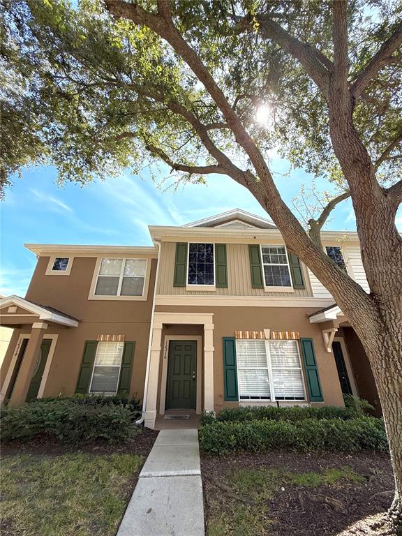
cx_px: 201
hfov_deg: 85.7
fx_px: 217
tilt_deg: +23.6
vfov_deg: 102.1
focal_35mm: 14
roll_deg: -0.8
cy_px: 268
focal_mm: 2.22
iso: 50
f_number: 2.2
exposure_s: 1/1145
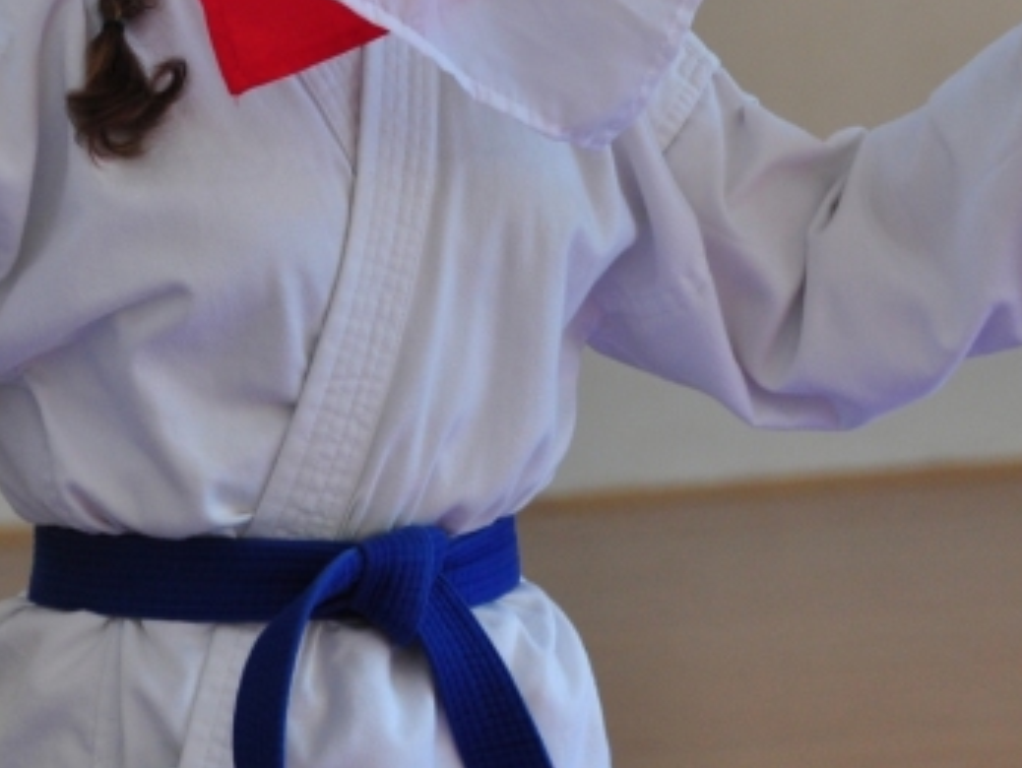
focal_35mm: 233
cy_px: 7
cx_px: 422
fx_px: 6884
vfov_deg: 6.4
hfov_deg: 8.5
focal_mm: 70
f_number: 5.6
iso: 500
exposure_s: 1/40
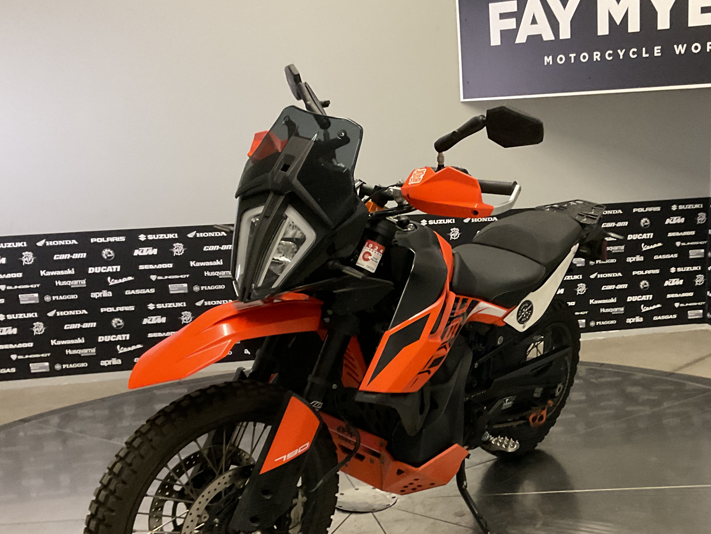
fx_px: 924
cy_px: 350
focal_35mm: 45
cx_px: 478
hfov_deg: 41.5
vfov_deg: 32.0
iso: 250
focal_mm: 3
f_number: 1.8
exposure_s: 1/60
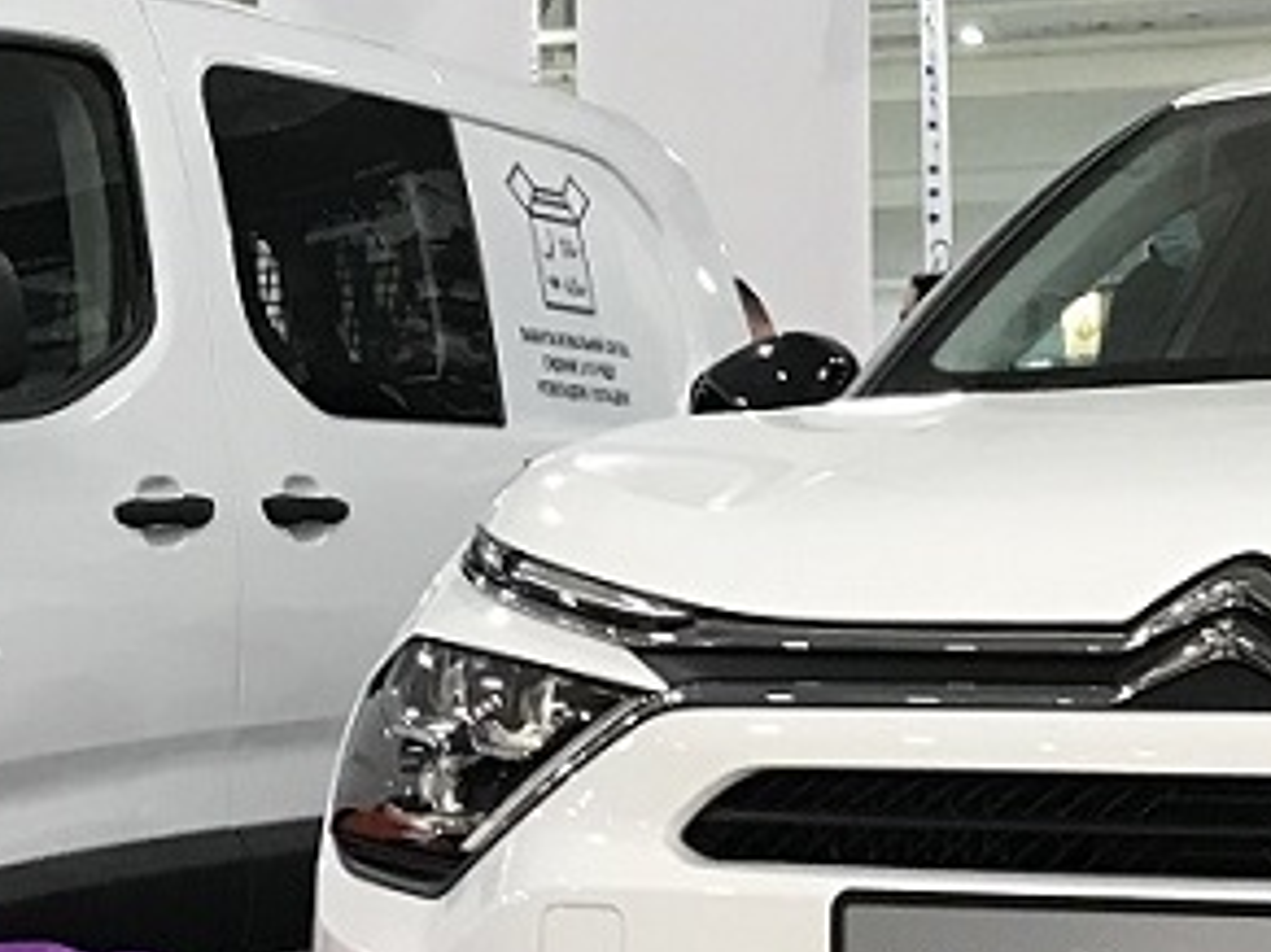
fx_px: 4588
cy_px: 439
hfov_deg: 15.8
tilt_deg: +3.0
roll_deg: +0.8
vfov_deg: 11.8
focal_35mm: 125
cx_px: 467
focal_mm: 3.99
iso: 40
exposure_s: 1/20
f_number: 1.8
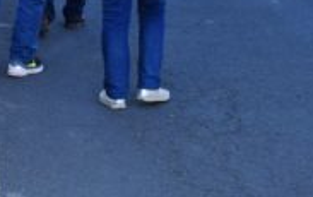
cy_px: -118
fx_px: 1290
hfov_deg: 13.4
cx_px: -67
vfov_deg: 8.5
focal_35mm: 151
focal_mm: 26
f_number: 5.6
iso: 100
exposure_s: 1/125
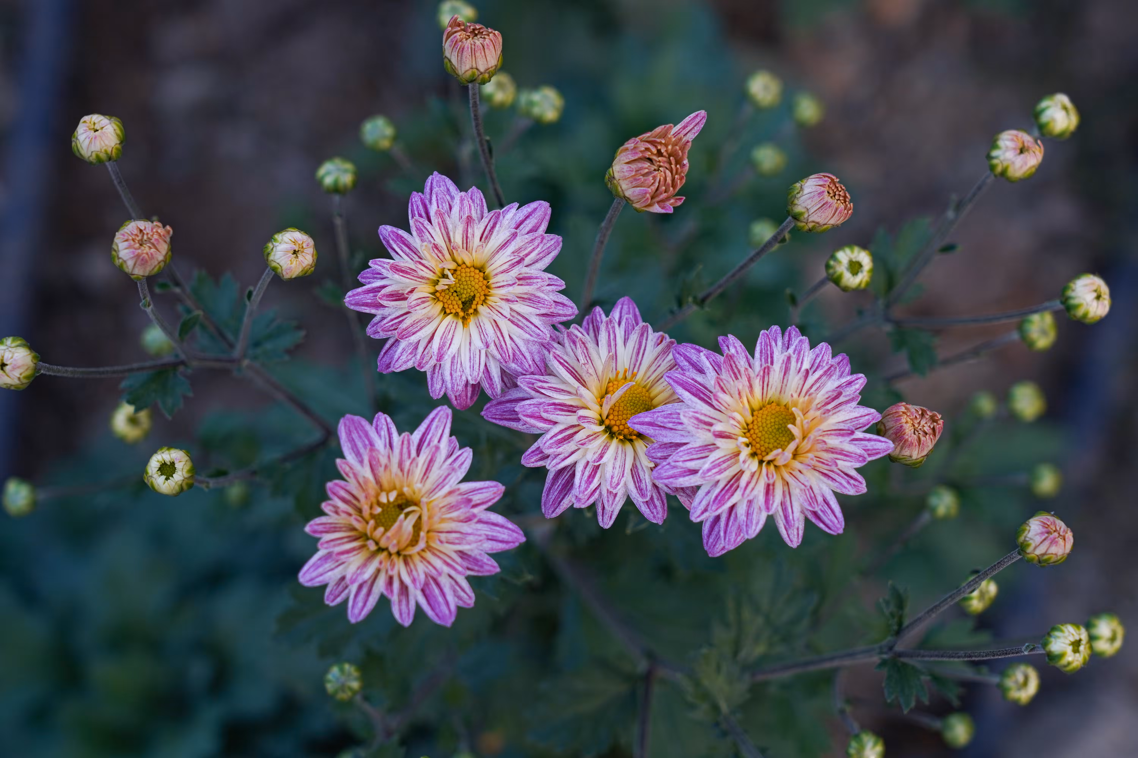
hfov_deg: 19.5
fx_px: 3319
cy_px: 379
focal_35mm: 105
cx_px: 569
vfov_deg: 13.0
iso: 400
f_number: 7.1
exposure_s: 1/250
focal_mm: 105
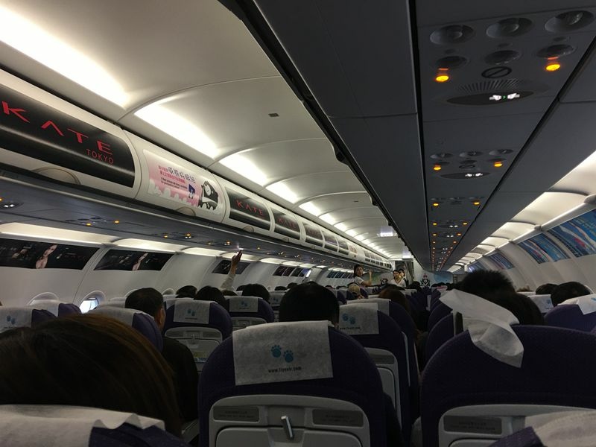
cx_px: 298
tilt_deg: +6.3
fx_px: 499
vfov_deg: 48.2
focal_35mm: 29
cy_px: 224
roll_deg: +1.1
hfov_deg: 61.7
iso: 32
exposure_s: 1/15
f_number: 2.2
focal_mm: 4.15
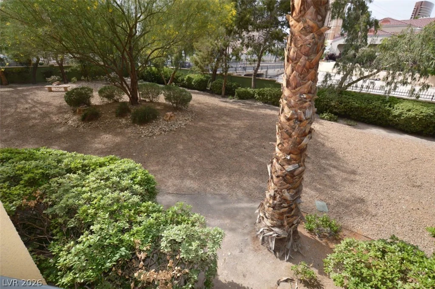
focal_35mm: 16
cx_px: 218
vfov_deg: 71.9
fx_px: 199
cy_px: 144
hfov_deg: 95.1
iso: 100
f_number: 7.1
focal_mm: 11
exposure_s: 1/200
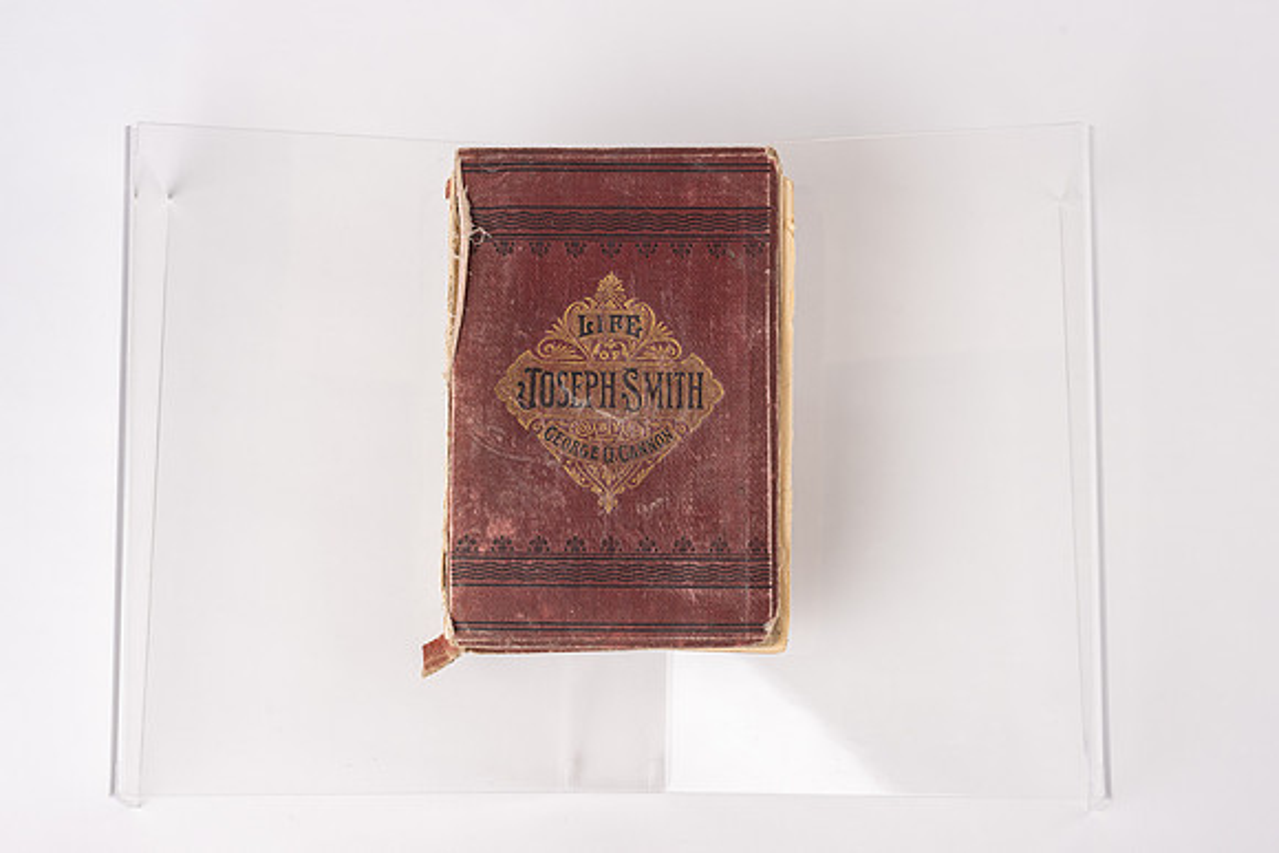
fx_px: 2221
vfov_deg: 21.7
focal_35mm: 63
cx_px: 640
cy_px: 426
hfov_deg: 32.1
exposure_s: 1/125
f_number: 13
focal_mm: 60
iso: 100
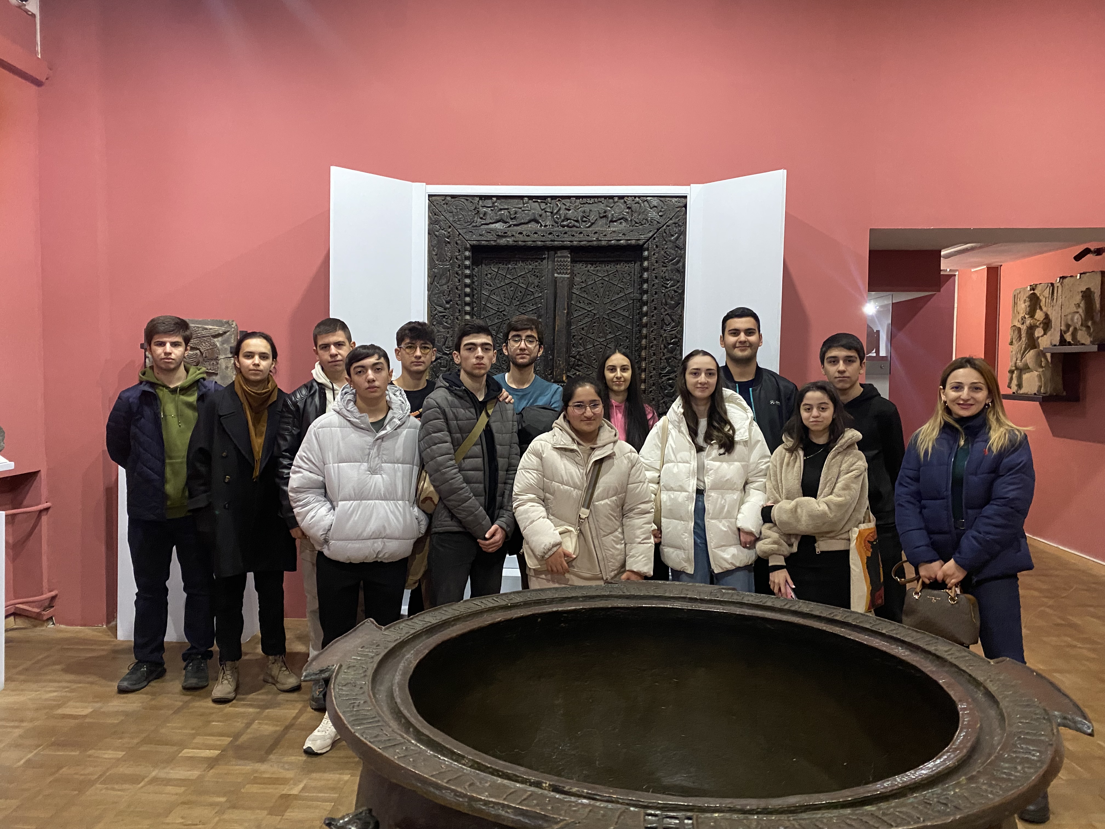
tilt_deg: -2.1
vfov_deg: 53.1
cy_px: 414
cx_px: 552
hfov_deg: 67.3
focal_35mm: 26
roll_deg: -0.6
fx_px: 830
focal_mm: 4.25
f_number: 1.8
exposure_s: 1/25
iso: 500
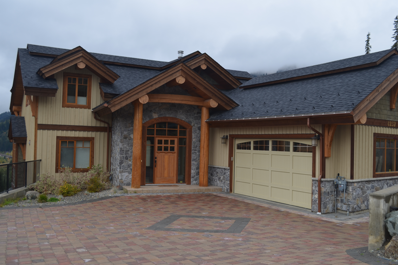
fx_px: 409
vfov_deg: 35.9
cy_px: 134
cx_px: 201
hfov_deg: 51.9
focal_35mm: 37
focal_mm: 24
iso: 100
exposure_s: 1/200
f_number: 5
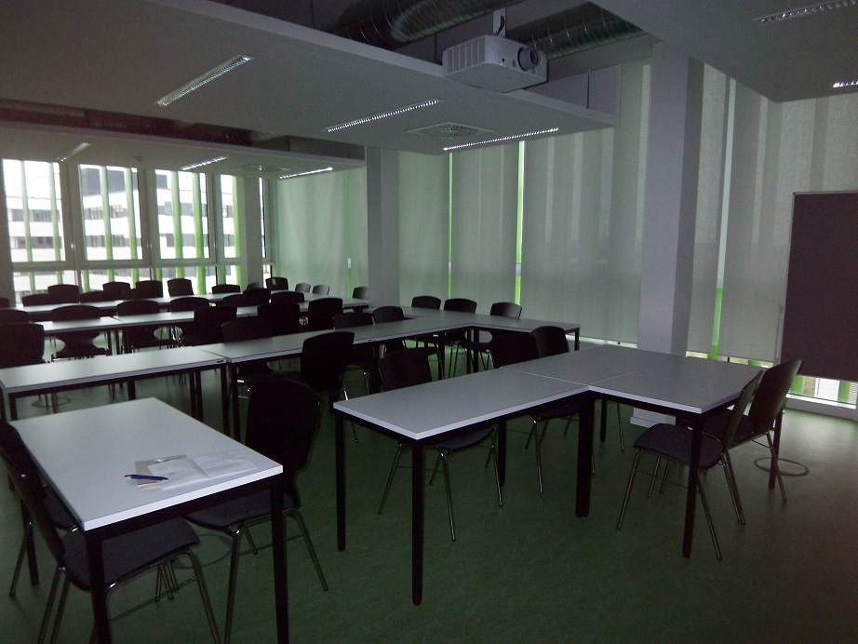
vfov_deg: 58.9
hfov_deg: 73.9
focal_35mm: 23
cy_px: 322
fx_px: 570
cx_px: 429
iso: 200
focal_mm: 3.8
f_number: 2.8
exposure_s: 1/30
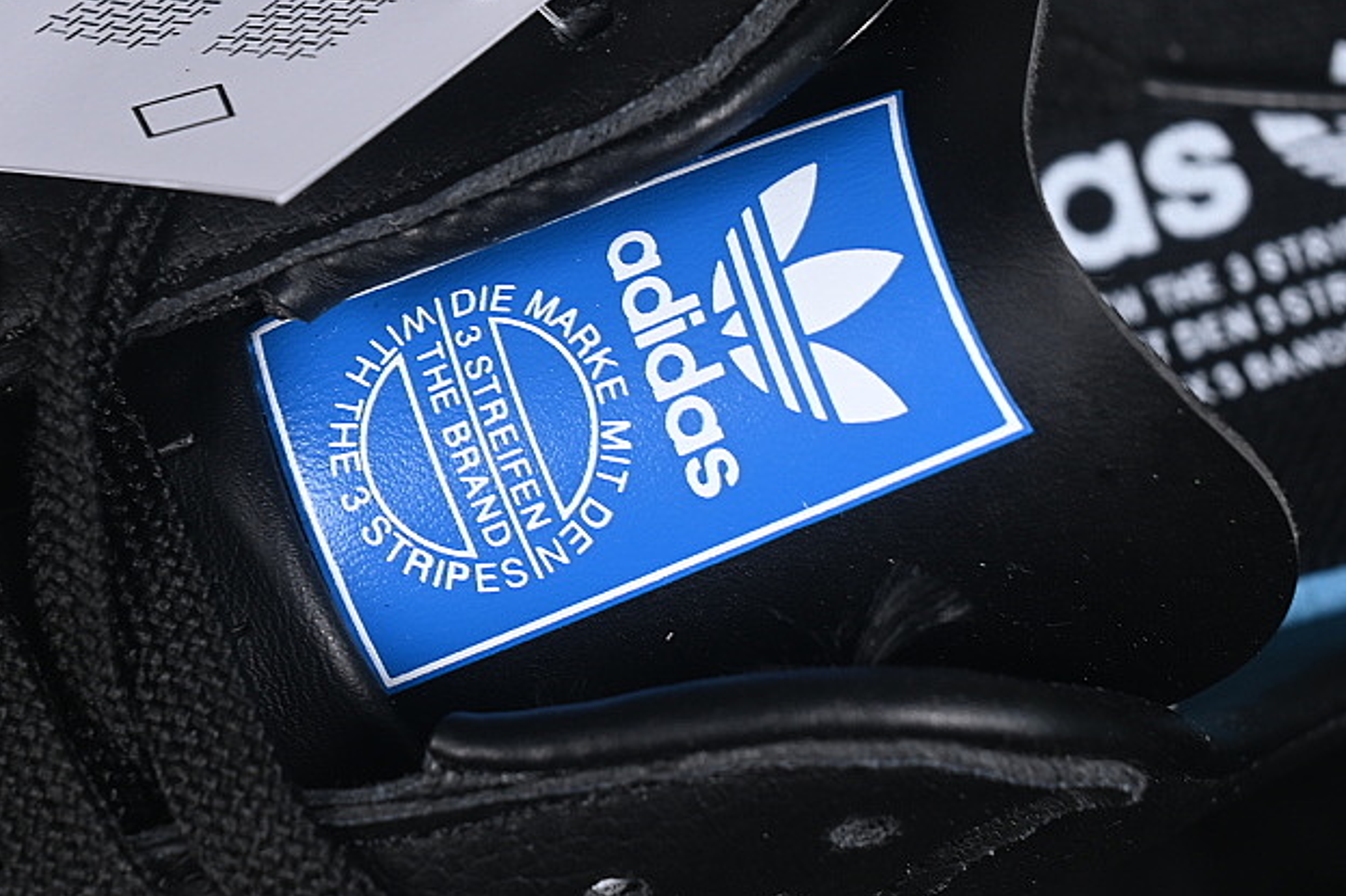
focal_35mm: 130
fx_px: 4859
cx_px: 596
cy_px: 386
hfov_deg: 15.8
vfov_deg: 10.5
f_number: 6.3
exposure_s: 1/60
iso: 160
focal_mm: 50
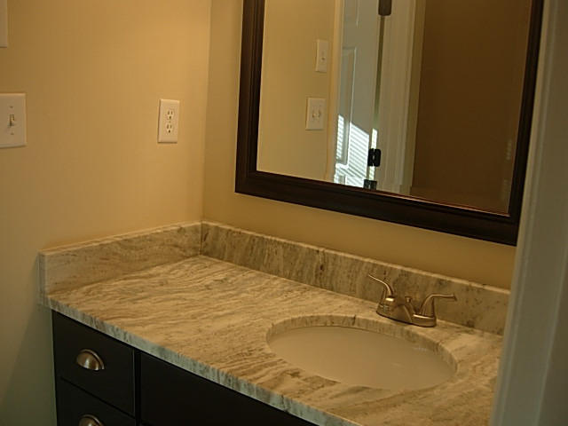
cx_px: 284
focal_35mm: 36
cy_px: 213
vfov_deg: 39.7
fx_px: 591
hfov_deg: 51.4
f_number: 2.7
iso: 50
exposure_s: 1/55.3
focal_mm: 7.5
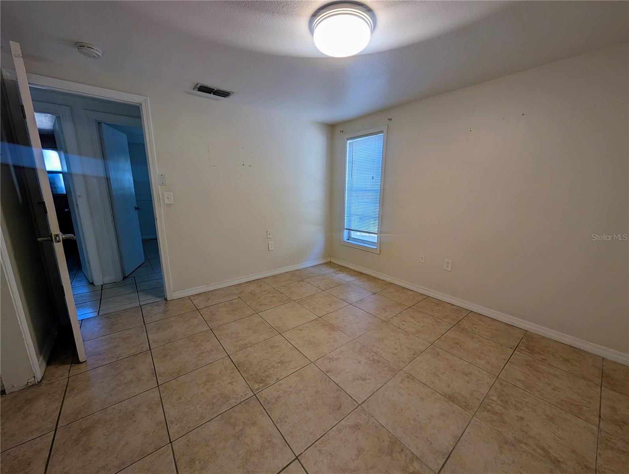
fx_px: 218
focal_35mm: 12
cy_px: 237
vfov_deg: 94.6
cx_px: 314
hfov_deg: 110.5
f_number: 1.7
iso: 70
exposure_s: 1/120
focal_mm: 2.02
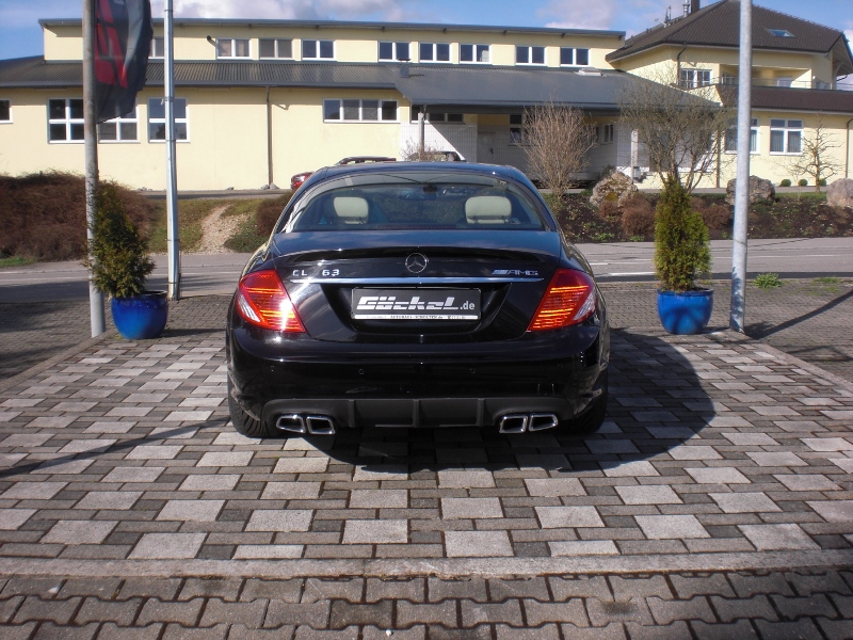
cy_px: 320
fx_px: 936
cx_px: 426
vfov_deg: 37.7
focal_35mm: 38
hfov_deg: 49.0
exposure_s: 1/400
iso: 64
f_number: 5.6
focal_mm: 6.3
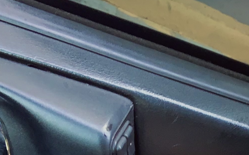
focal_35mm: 105
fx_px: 712
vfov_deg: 11.6
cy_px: 273
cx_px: 267
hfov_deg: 19.1
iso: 80
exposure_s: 1/60
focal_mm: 2.87
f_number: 2.2
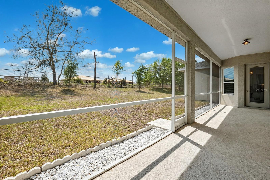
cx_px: 135
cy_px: 90
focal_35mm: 14
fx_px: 105
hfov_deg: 104.3
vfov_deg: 81.2
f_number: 8
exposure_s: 1/500
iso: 400
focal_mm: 14
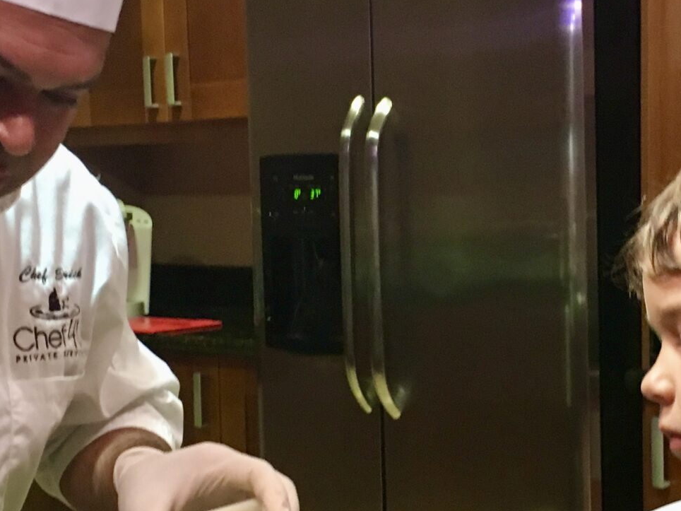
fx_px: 1515
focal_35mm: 77
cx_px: 451
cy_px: 309
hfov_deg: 25.2
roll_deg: +1.2
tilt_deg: -6.6
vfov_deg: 19.1
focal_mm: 4.15
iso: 200
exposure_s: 1/30
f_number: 2.2
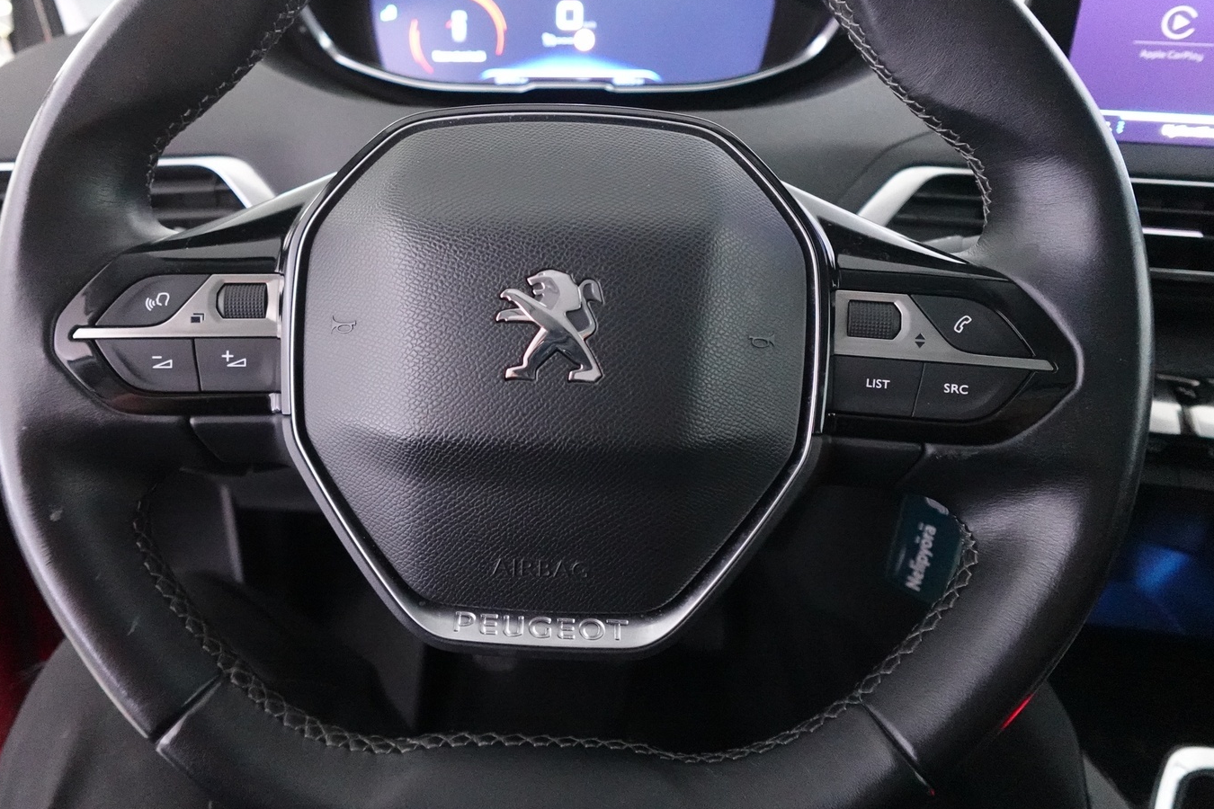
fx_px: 809
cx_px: 531
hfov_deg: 73.4
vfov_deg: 52.9
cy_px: 342
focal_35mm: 24
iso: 5000
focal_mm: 7.6
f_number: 2
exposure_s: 1/80
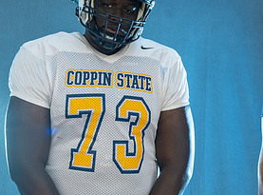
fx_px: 877
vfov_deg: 12.7
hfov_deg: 16.6
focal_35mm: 116
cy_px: 113
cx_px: 284
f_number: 7.1
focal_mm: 44
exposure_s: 1/200
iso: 64
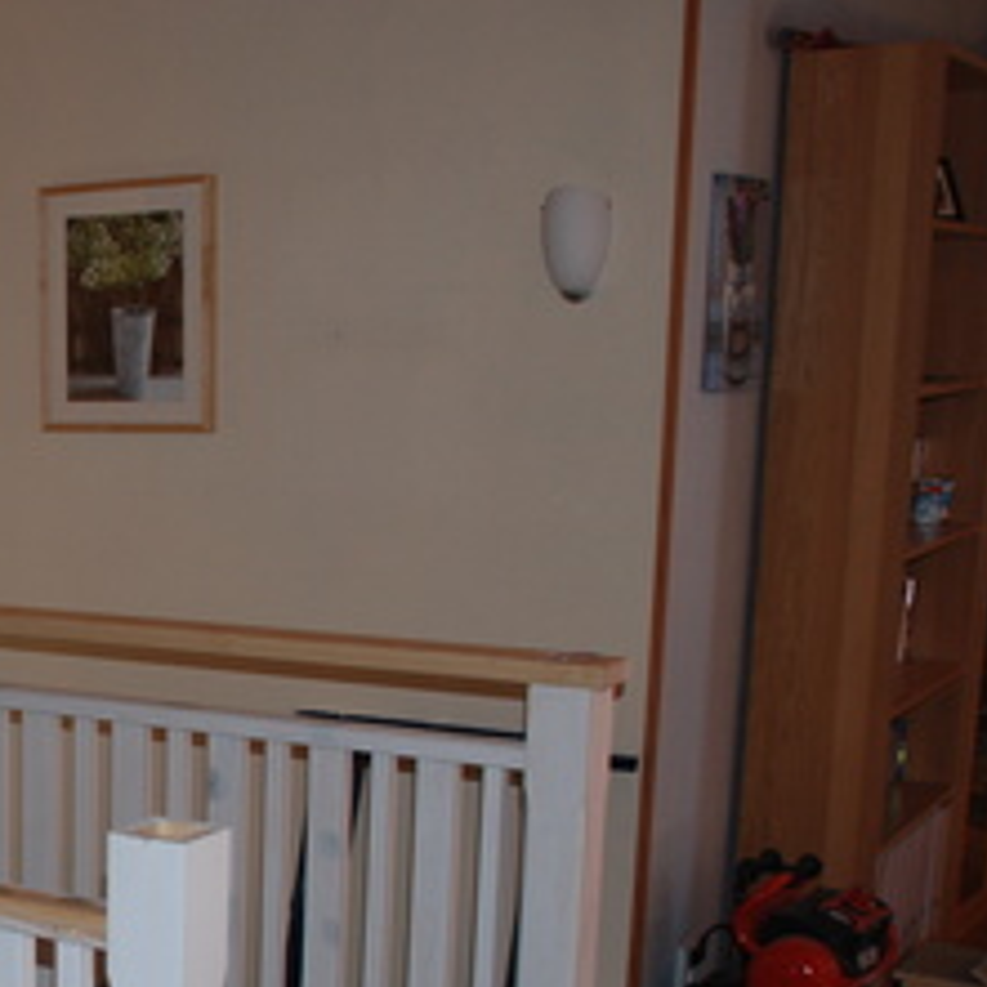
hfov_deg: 23.8
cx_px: -138
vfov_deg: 25.2
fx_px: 2161
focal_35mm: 67
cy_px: 826
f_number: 3.8
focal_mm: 20
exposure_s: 1/60
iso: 200
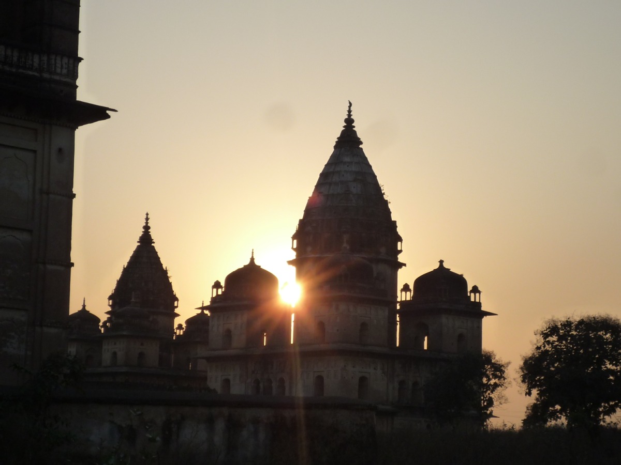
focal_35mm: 84
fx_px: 1507
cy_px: 232
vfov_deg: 17.6
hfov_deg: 23.3
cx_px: 310
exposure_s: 1/640
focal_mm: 12.2
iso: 160
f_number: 5.6
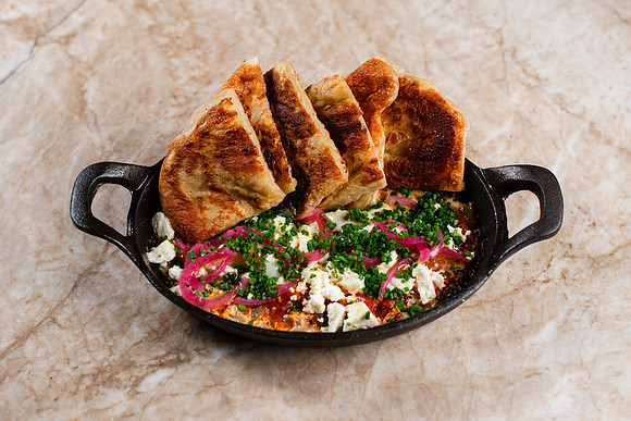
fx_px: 921
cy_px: 210
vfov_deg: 25.8
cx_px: 319
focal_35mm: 53
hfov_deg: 37.8
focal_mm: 50
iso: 100
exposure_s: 1/200
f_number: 4
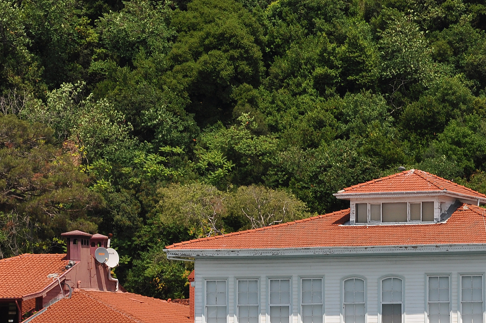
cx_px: 412
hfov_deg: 9.2
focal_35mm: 224
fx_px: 3020
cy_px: 294
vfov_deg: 6.1
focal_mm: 70
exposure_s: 1/160
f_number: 10
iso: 200
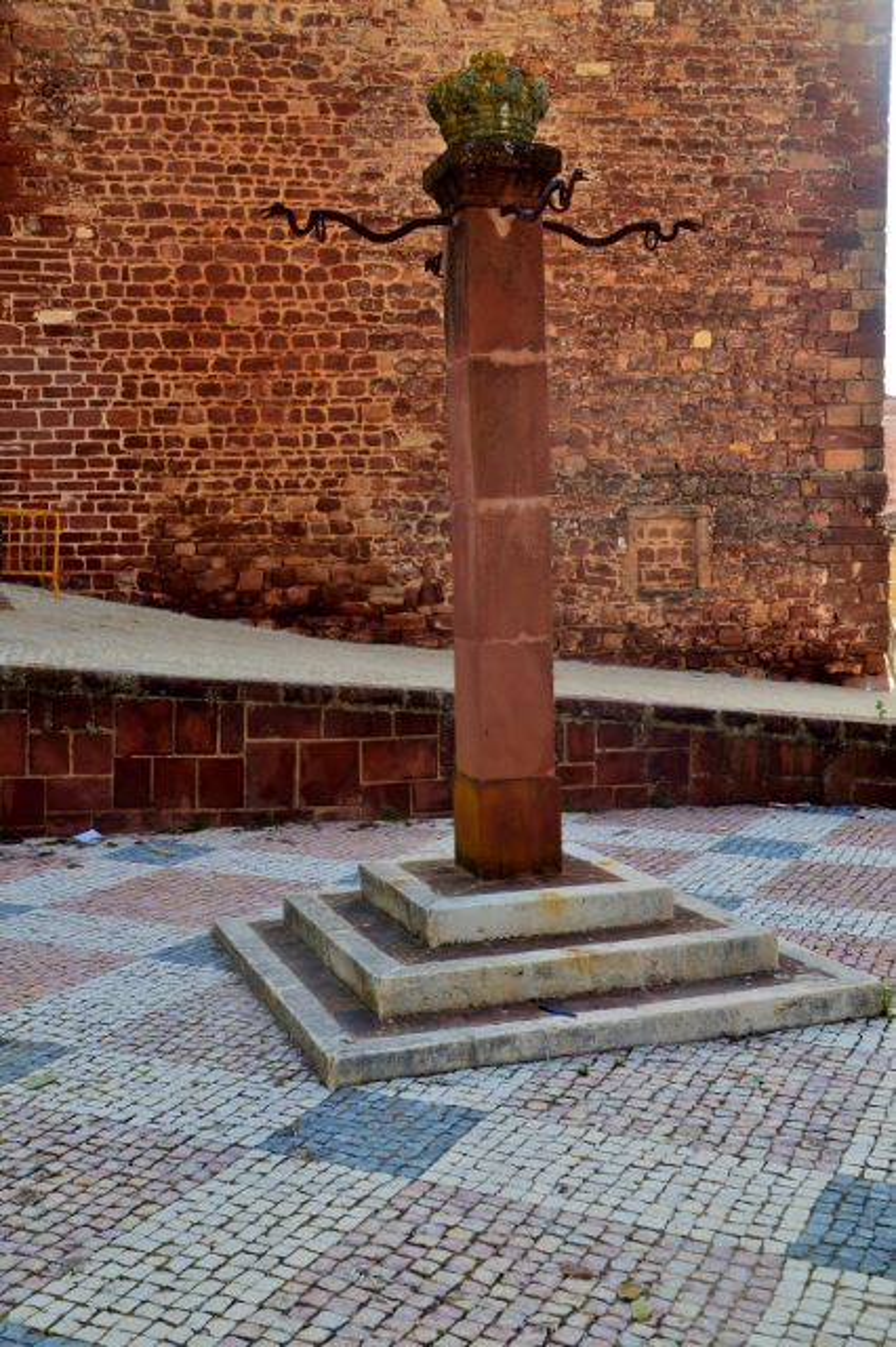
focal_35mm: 40
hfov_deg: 33.0
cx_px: 448
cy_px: 674
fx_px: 1514
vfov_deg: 47.9
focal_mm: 27
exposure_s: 1/100
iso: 400
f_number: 9
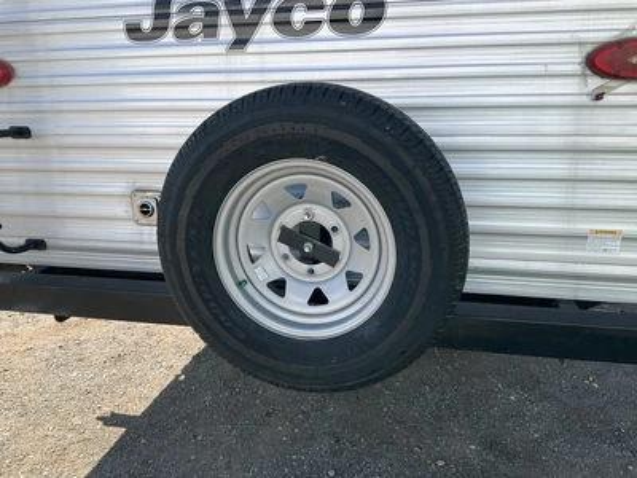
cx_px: 318
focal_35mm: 29
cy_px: 239
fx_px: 534
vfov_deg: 48.2
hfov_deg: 61.7
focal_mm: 3
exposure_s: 1/781
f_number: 1.8
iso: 25
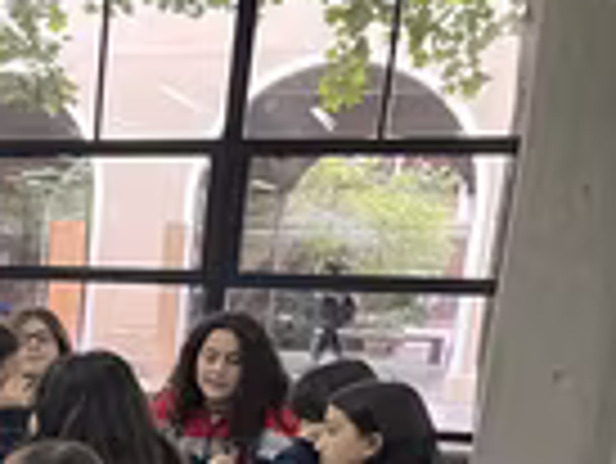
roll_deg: -3.0
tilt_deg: -14.8
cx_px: -166
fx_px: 1354
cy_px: 608
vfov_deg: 18.1
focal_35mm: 76
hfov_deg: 23.0
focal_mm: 5.1
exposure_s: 1/50
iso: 250
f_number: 1.6
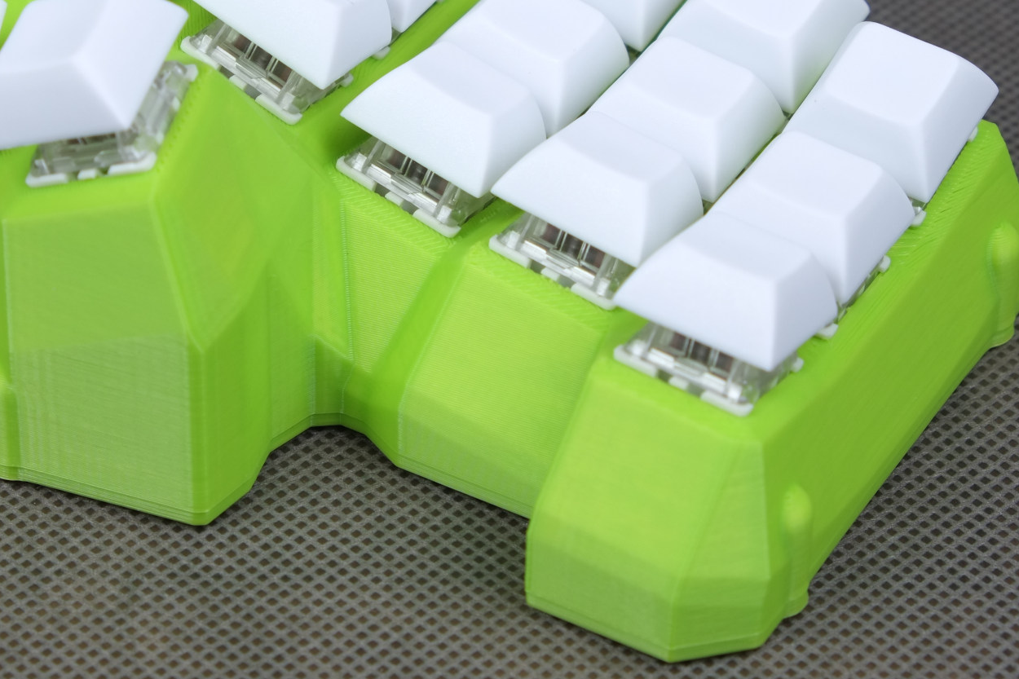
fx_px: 3849
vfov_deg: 10.1
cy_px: 172
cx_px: 358
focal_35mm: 136
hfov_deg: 15.1
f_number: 8
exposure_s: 1/125
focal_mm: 55
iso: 400
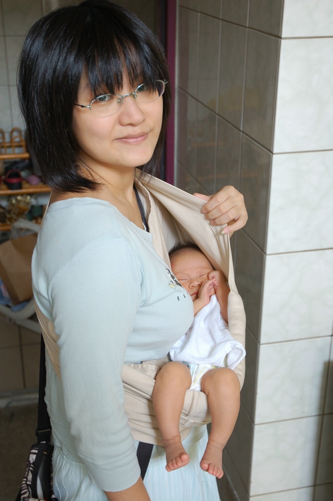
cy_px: 250
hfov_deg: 25.7
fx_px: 730
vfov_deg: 37.9
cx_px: 166
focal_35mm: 52
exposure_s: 1/13
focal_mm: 35
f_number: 4.2
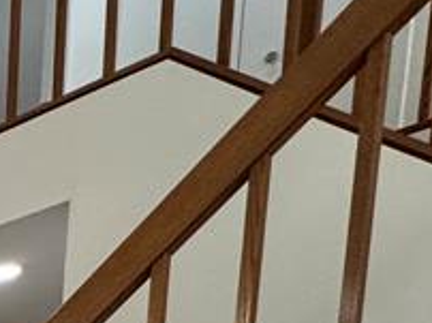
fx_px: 885
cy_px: 663
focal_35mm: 71
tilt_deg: -7.5
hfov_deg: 17.9
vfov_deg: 15.8
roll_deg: +0.3
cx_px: -451
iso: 200
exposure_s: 1/120
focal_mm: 2.22
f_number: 2.2
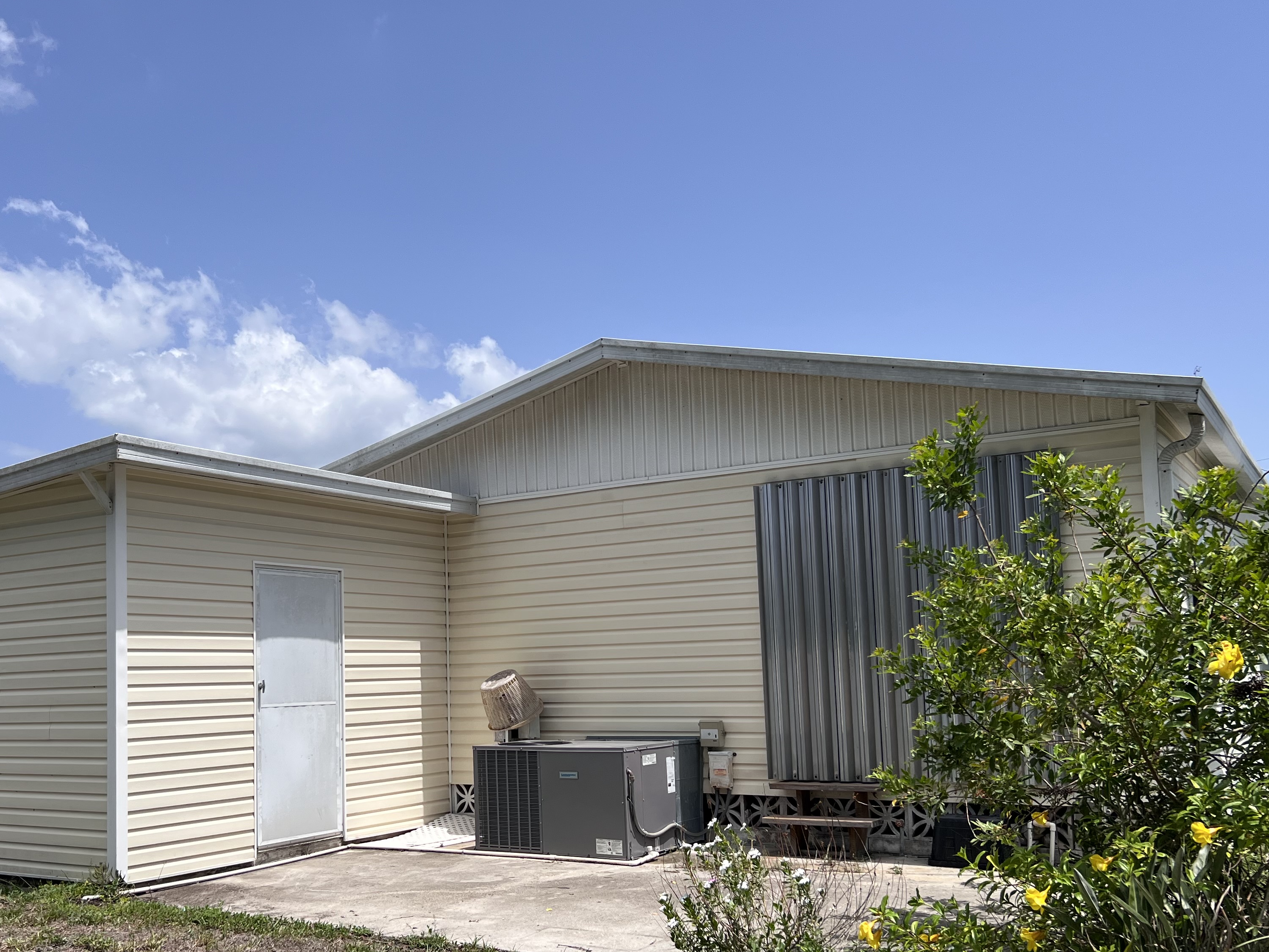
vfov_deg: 40.5
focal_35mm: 35
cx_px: 467
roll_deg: +1.1
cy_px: 568
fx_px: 1283
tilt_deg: +4.6
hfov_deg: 52.0
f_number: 1.5
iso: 50
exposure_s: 1/5882
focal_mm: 5.7
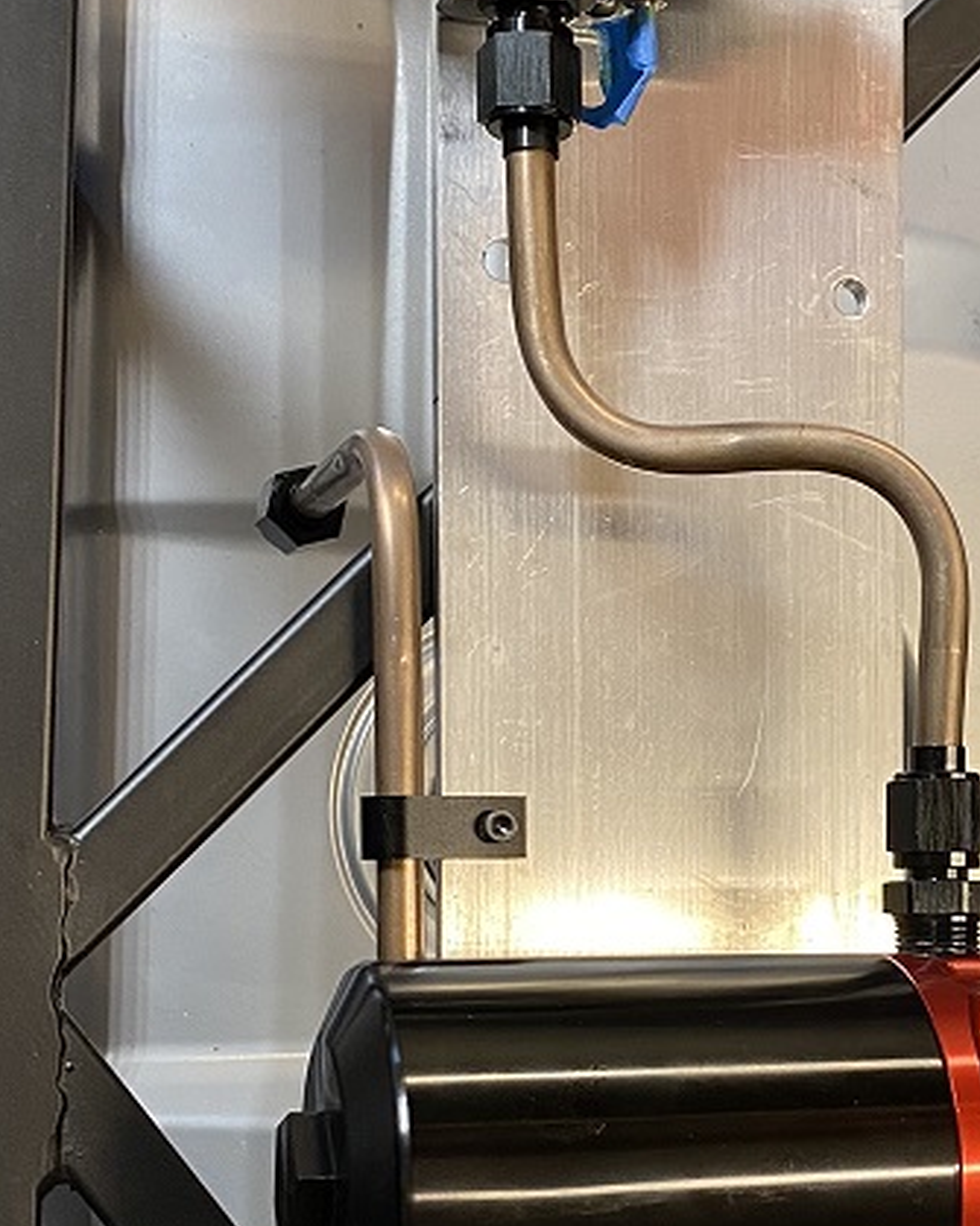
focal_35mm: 62
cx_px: 746
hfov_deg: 24.3
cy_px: 936
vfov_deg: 29.9
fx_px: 2249
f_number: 1.8
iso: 250
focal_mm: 4.25
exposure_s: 1/60
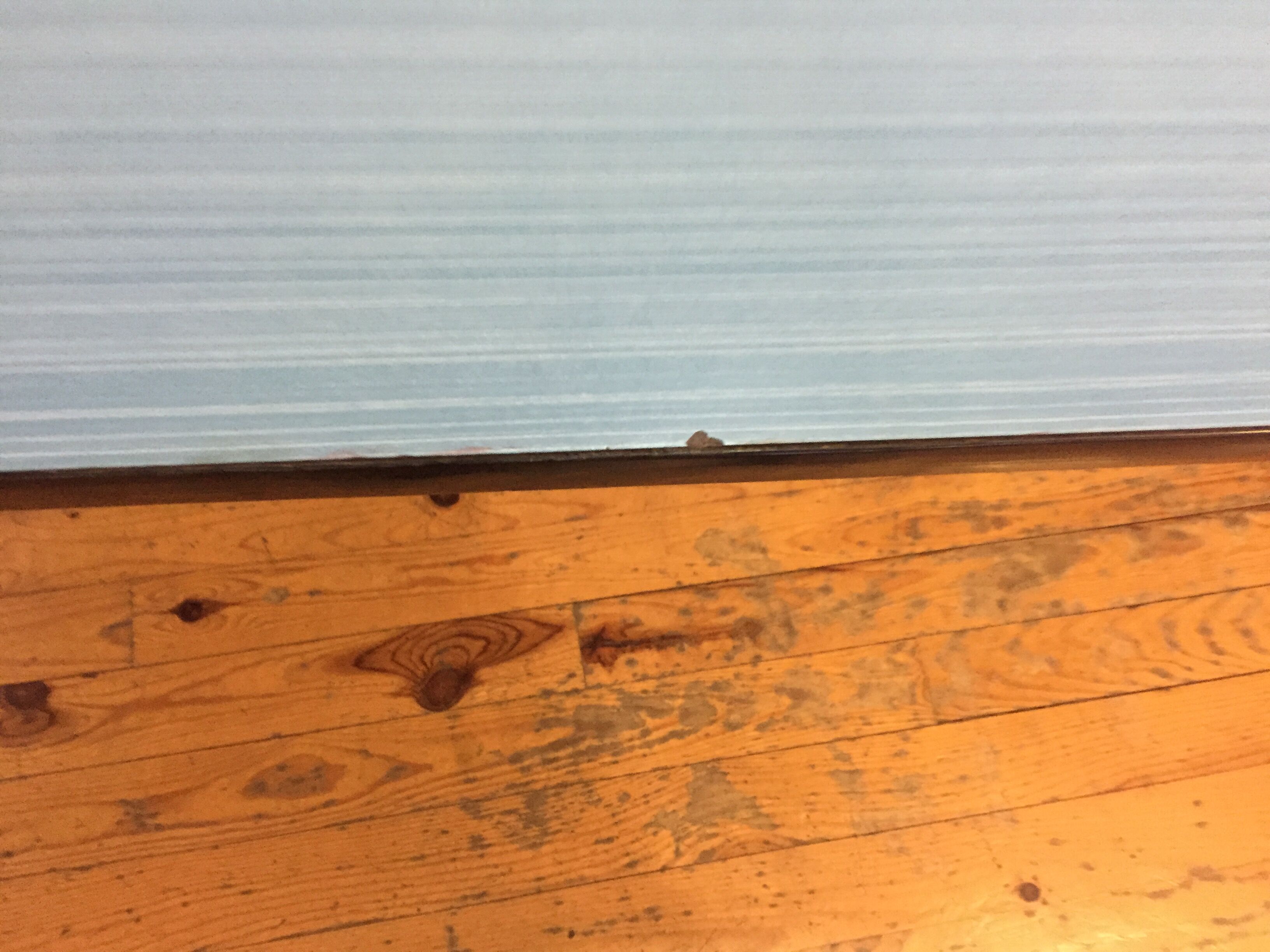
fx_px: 1064
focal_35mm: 29
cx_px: 635
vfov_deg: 48.2
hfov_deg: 61.7
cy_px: 476
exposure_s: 1/17
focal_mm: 4.15
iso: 250
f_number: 2.2
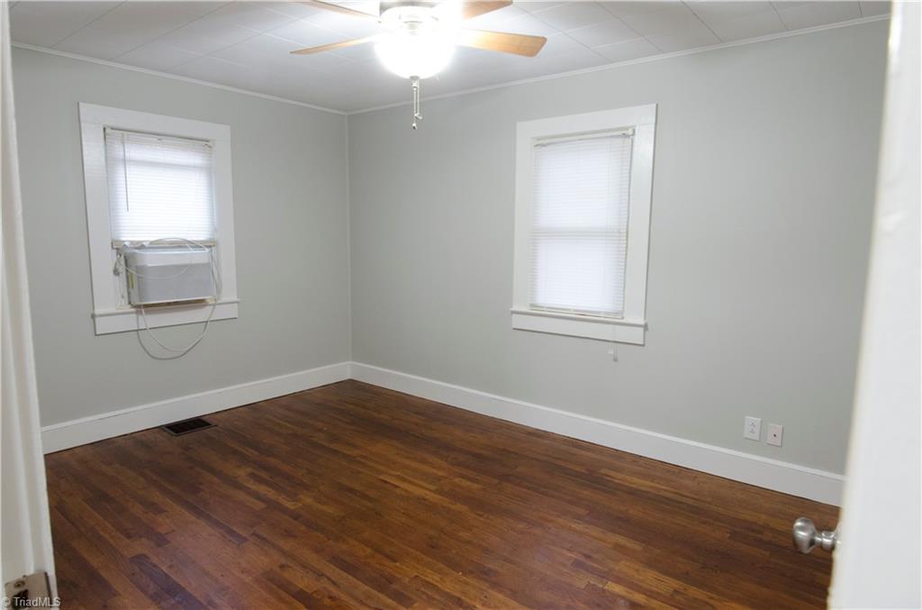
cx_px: 461
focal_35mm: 21
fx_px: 536
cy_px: 305
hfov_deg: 81.4
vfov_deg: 59.2
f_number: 10
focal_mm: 14
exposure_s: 1/8
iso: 1250
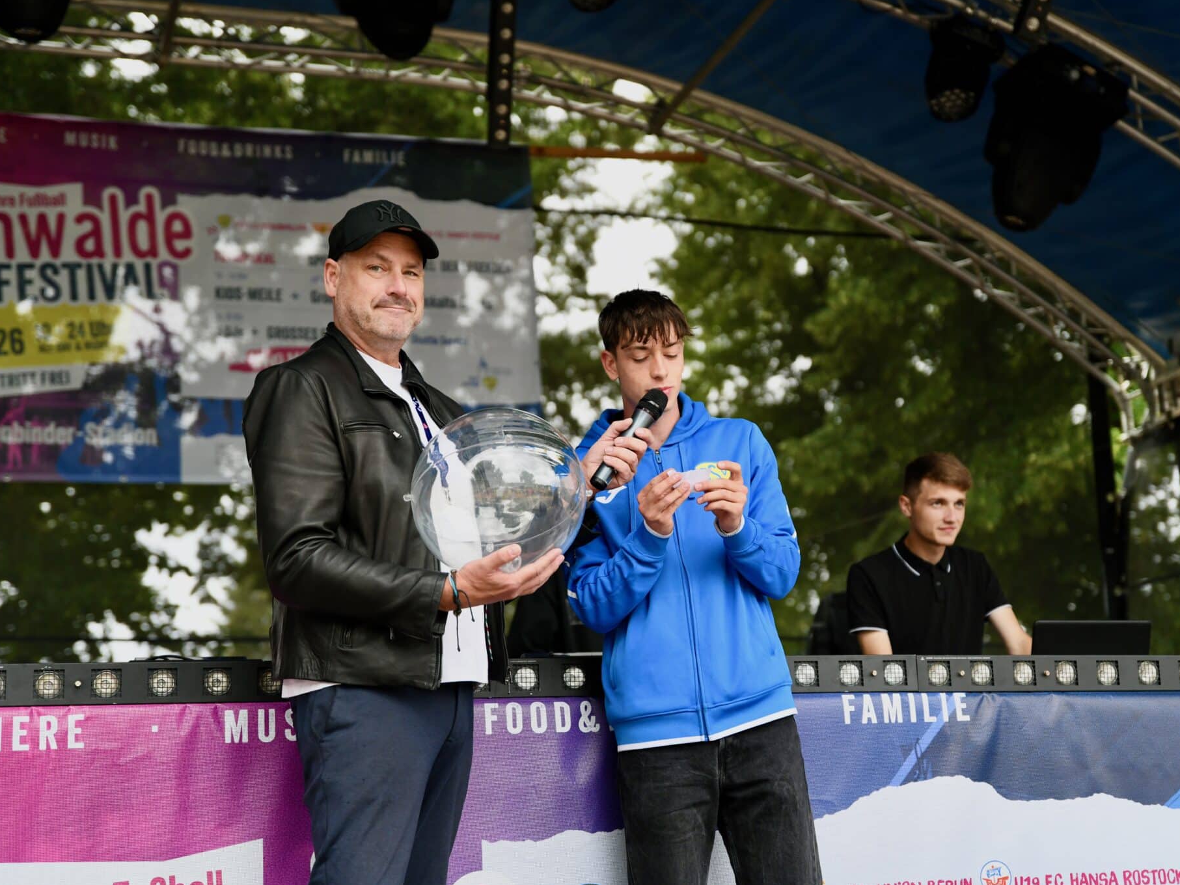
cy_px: 442
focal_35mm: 63
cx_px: 638
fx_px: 2148
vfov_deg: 23.3
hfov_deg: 30.7
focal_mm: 58
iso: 900
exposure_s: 1/800
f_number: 2.8
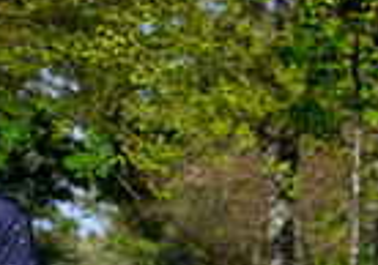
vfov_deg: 2.9
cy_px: 521
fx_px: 5200
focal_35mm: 487
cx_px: -230
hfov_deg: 4.1
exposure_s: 1/1600
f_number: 6.3
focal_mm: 99
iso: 500
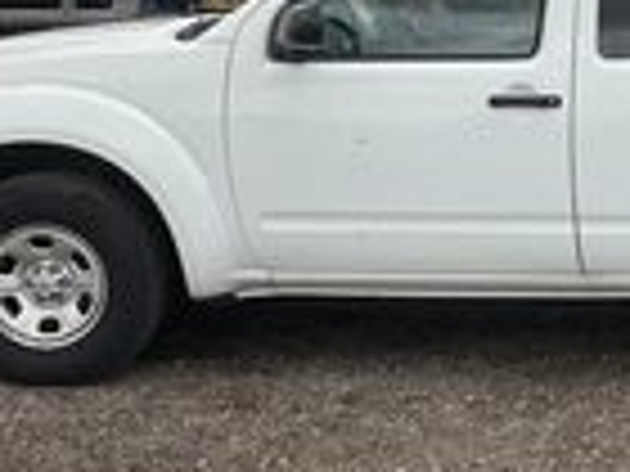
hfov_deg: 22.4
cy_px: 130
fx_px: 1511
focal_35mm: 83
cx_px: 675
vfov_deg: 17.7
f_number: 1.8
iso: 25
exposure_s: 1/1626
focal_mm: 3
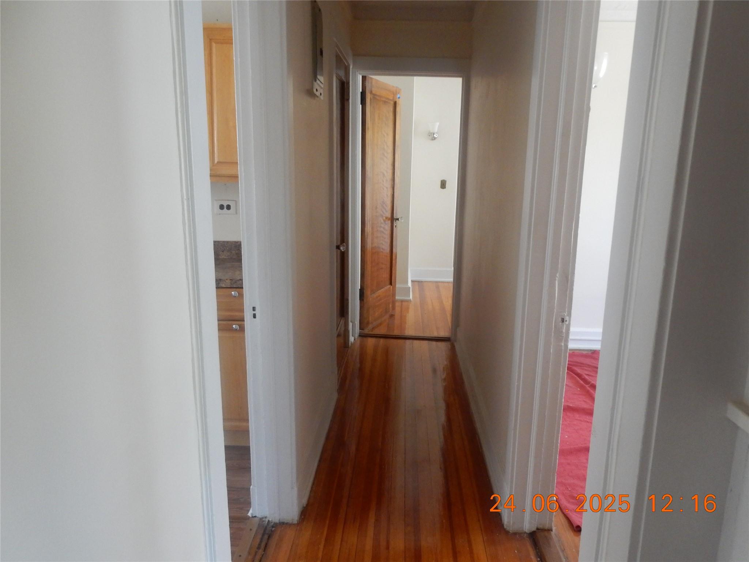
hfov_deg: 69.4
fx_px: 541
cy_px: 281
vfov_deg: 54.9
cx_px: 374
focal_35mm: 25
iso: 400
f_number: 4.5
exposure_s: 1/25
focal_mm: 4.5
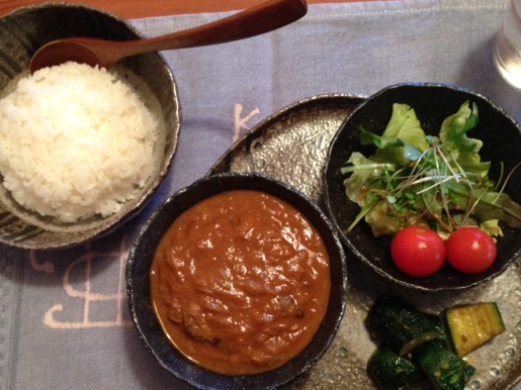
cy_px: 216
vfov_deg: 35.1
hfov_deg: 45.8
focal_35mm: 41
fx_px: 617
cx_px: 243
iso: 400
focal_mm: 4.13
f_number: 2.4
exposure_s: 1/15
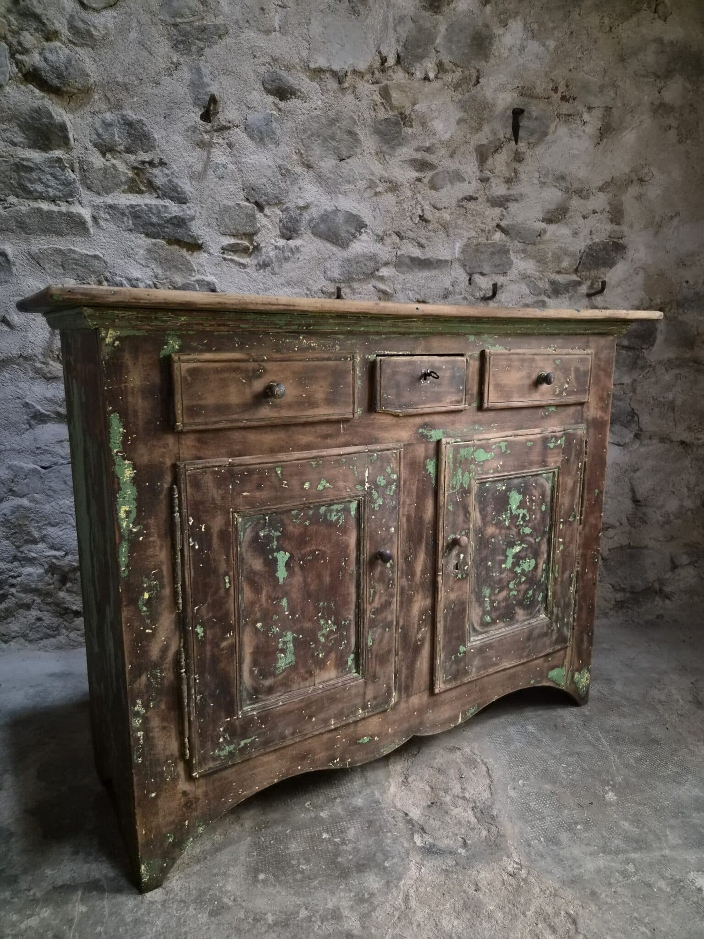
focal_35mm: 23
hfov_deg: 58.9
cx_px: 352
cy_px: 470
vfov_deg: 73.9
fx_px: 624
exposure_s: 1/100
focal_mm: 5.4
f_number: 1.8
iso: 2500
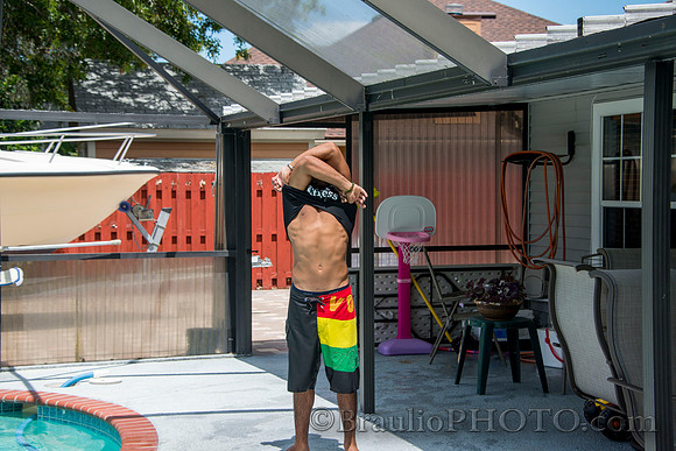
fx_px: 1277
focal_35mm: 68
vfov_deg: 20.0
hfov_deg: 29.6
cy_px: 226
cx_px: 338
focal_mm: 68
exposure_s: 1/1000
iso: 200
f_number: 6.3
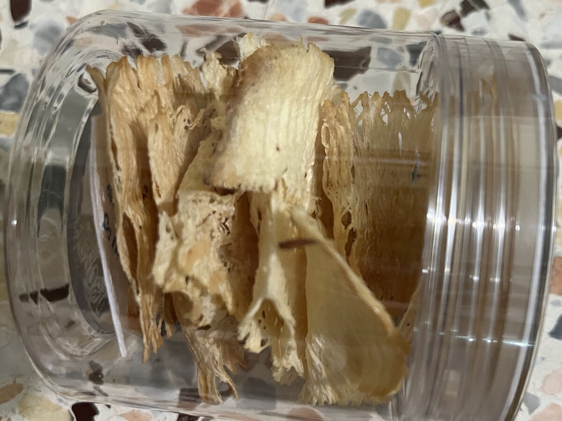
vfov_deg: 53.1
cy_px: 210
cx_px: 281
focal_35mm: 26
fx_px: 422
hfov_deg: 67.3
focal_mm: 5.1
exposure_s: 1/50
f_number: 1.6
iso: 320
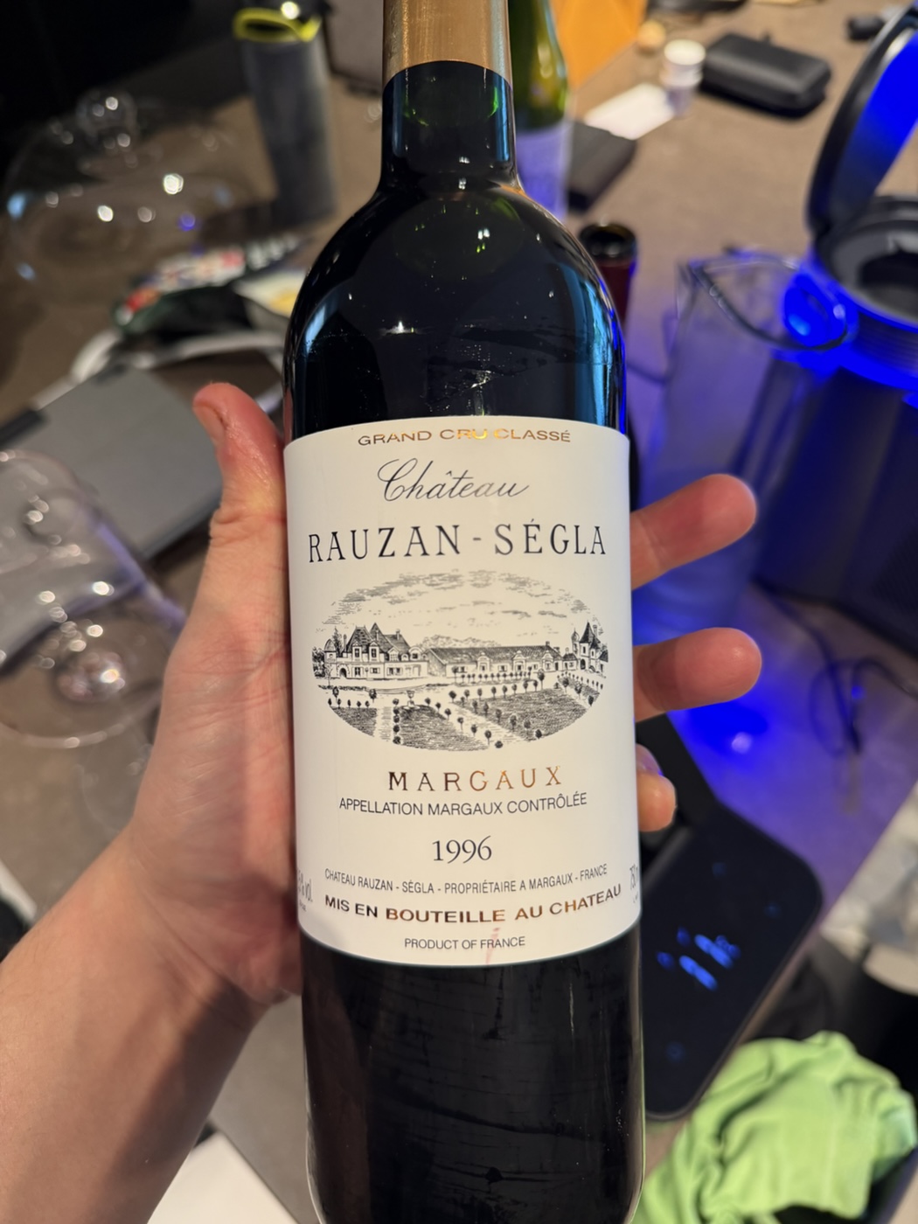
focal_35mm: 24
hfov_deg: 56.8
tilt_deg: -55.1
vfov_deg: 71.6
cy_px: 612
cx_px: 459
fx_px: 849
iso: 250
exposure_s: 1/50
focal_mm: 6.76
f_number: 1.78
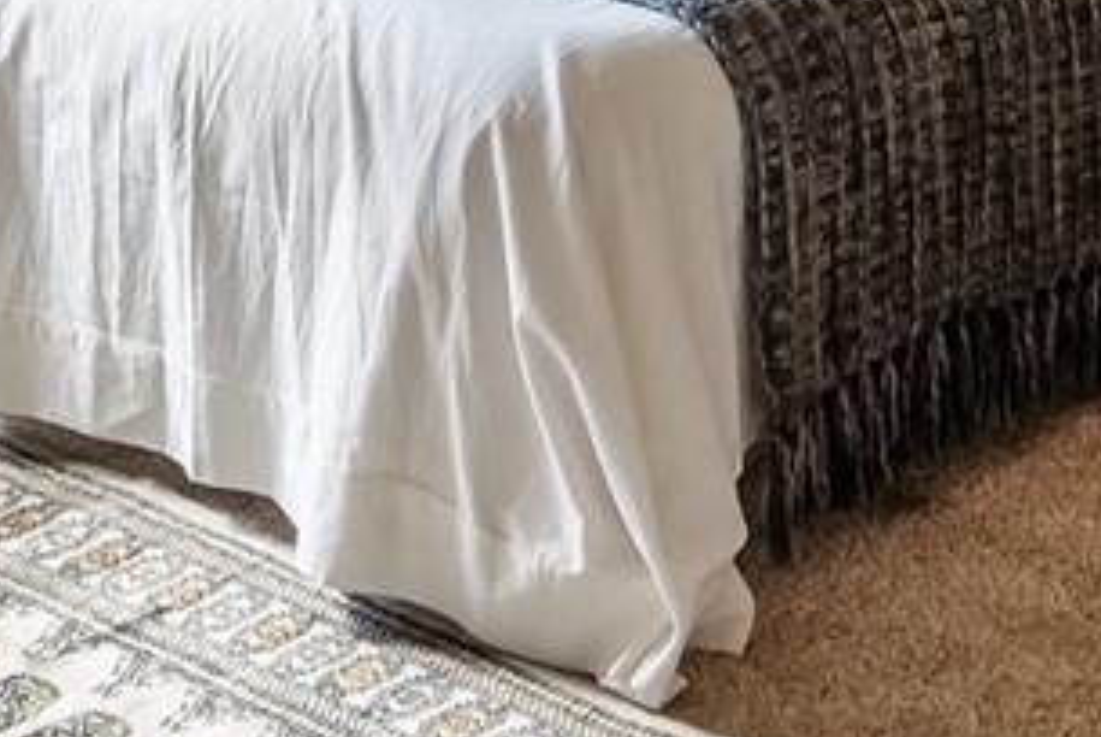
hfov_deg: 20.3
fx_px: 3061
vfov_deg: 12.1
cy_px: -755
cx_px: 762
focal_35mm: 100
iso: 200
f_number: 6.3
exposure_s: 1/400
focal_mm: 18
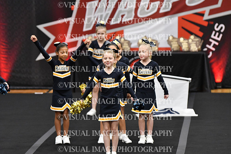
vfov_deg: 6.8
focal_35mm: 202
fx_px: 1296
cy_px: 77
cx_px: 116
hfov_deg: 10.2
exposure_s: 1/800
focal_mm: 135
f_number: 2.8
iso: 5000
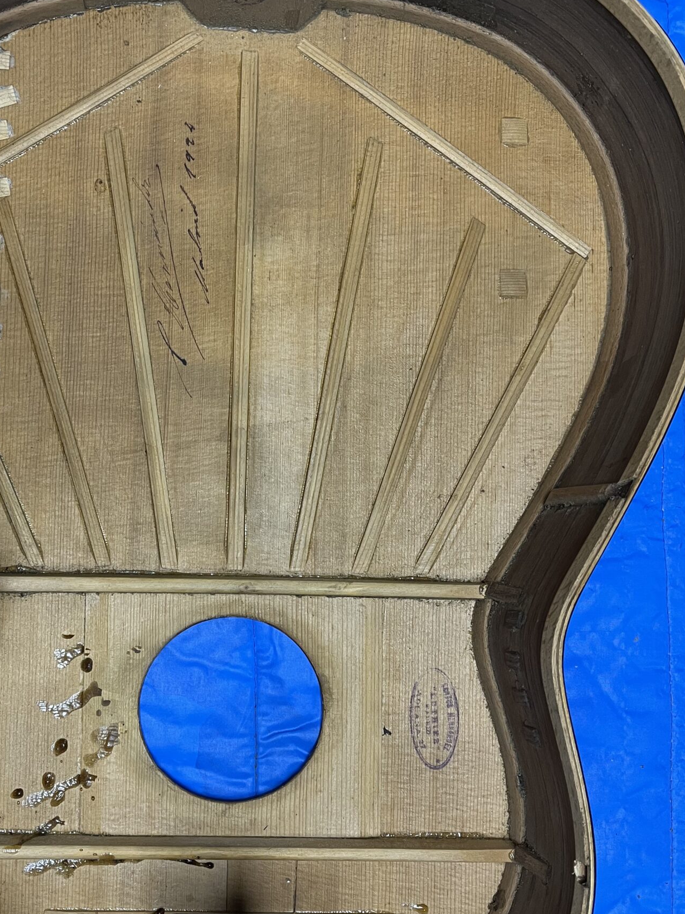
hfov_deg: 36.5
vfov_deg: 47.7
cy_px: 526
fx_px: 1029
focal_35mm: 39
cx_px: 245
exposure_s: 1/50
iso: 125
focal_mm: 5.1
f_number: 1.6
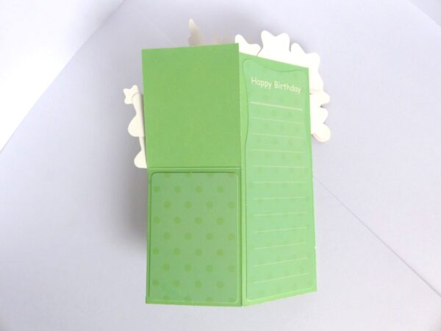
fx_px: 318
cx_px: 220
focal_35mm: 25
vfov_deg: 54.9
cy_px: 166
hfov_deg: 69.4
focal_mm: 4.5
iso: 200
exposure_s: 1/200
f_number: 5
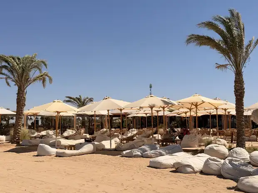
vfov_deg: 30.3
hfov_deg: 39.7
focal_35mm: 48
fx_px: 358
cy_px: 96
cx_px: 129
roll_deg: +0.4
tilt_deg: +4.1
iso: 64
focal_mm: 6.76
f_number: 1.78
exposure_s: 1/11364
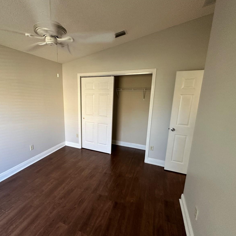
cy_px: 120
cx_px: 96
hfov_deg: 83.1
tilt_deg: -11.4
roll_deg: +0.9
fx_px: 131
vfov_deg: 84.0
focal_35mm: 17
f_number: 2.2
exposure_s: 1/60
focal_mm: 2.22
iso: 250
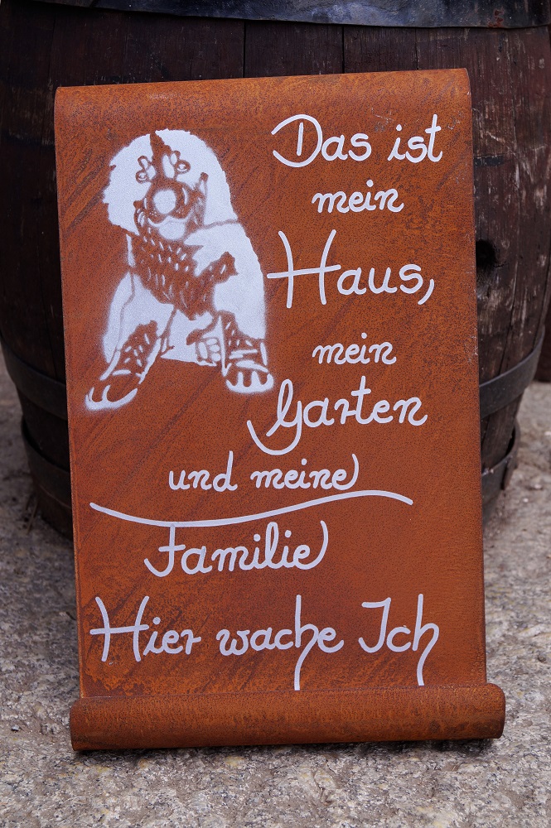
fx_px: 1380
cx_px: 276
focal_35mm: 60
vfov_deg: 33.4
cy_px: 414
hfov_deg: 22.6
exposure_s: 1/100
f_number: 5.6
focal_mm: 40
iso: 100
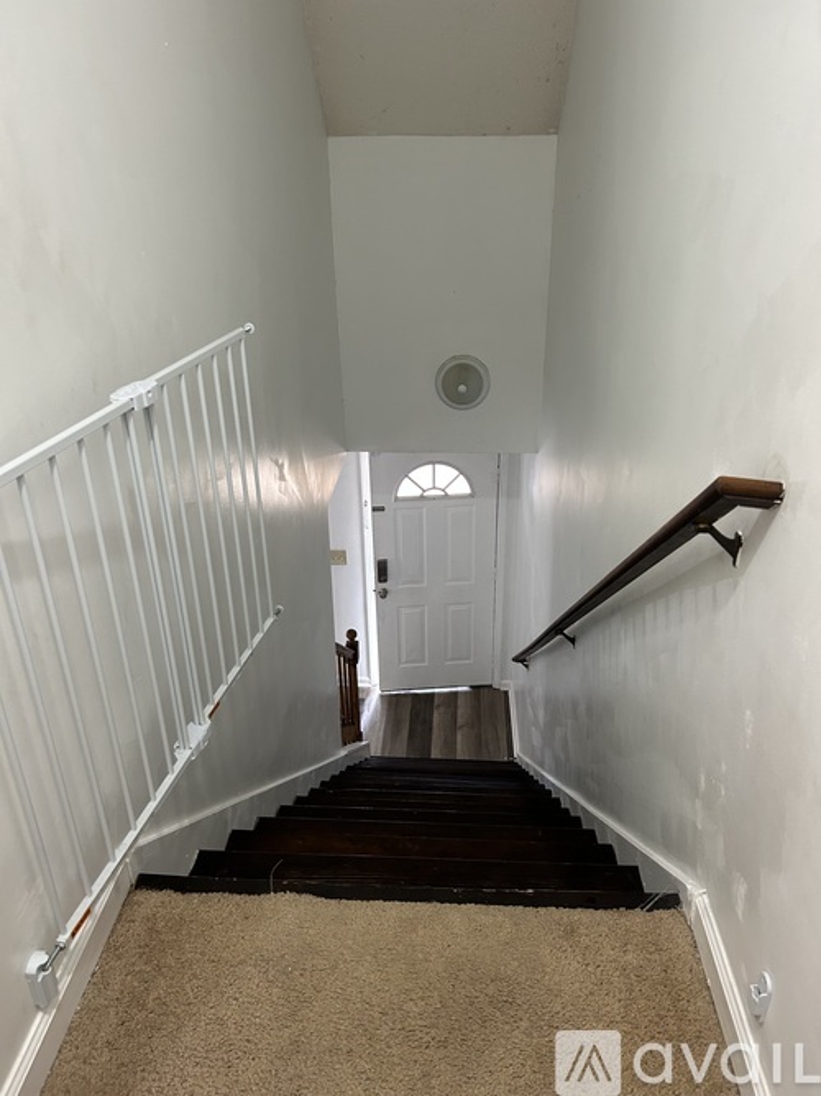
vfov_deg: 67.3
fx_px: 822
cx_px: 410
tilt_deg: -25.7
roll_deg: +1.2
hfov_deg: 53.0
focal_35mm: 26
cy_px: 548
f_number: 1.5
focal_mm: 5.7
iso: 200
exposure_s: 1/60
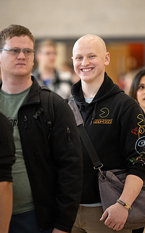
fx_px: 1981
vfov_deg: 6.7
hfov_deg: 4.2
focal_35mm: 313
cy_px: 116
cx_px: 85
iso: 2500
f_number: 2.8
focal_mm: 200
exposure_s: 1/400
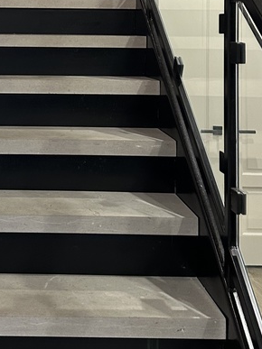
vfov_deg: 27.7
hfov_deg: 21.5
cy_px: 19
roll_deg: -1.7
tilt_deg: +2.8
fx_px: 677
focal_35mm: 67
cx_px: 35
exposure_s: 1/60
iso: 250
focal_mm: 6.86
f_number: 1.78
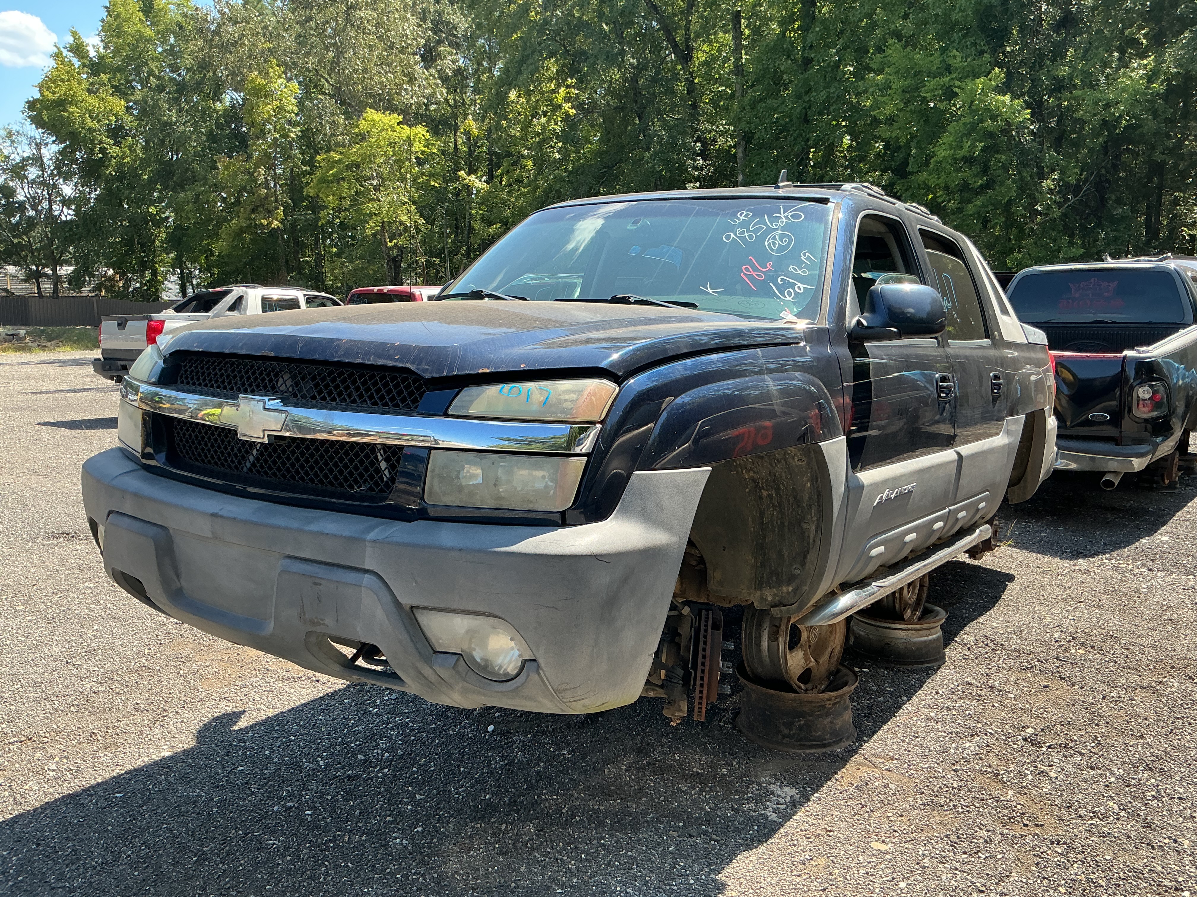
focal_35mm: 29
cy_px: 448
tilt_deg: -9.4
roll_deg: -1.0
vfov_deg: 48.2
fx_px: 1003
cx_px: 598
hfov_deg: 61.7
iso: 25
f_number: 1.8
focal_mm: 3
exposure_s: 1/409
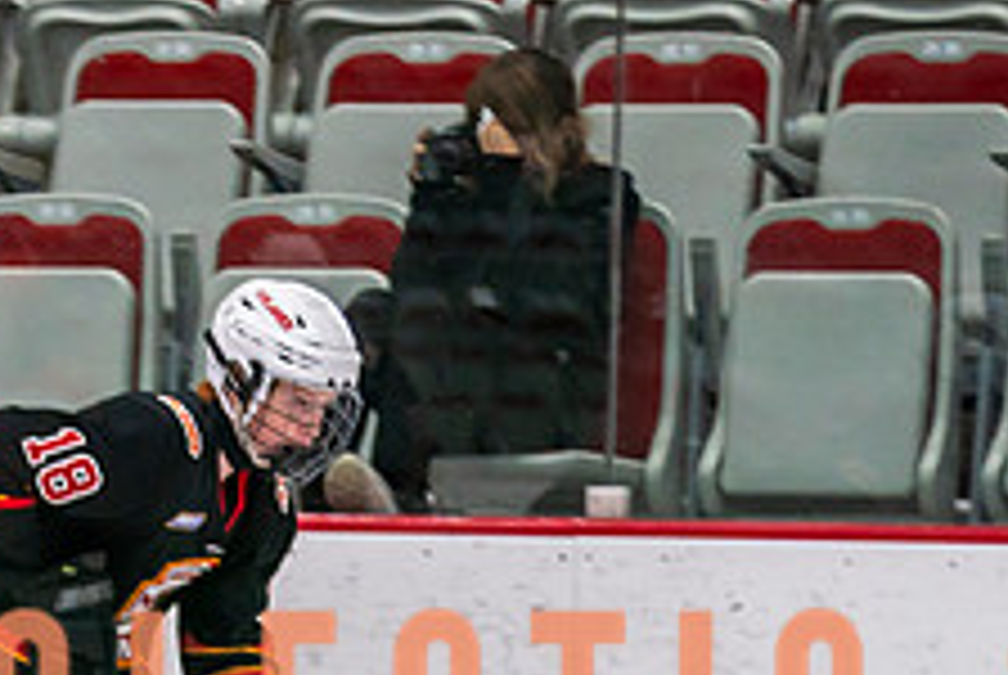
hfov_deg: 3.4
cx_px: -148
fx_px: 16822
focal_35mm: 600
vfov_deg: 2.3
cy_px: 898
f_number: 2.8
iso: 800
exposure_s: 1/640
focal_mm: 150
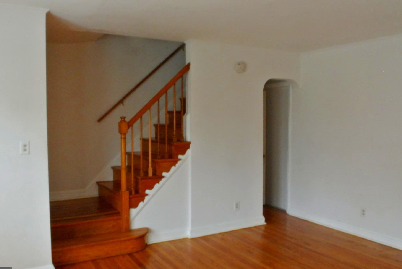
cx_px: 185
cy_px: 135
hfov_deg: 58.6
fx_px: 358
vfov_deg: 41.2
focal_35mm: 32
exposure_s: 1/15
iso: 800
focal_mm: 11
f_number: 3.5
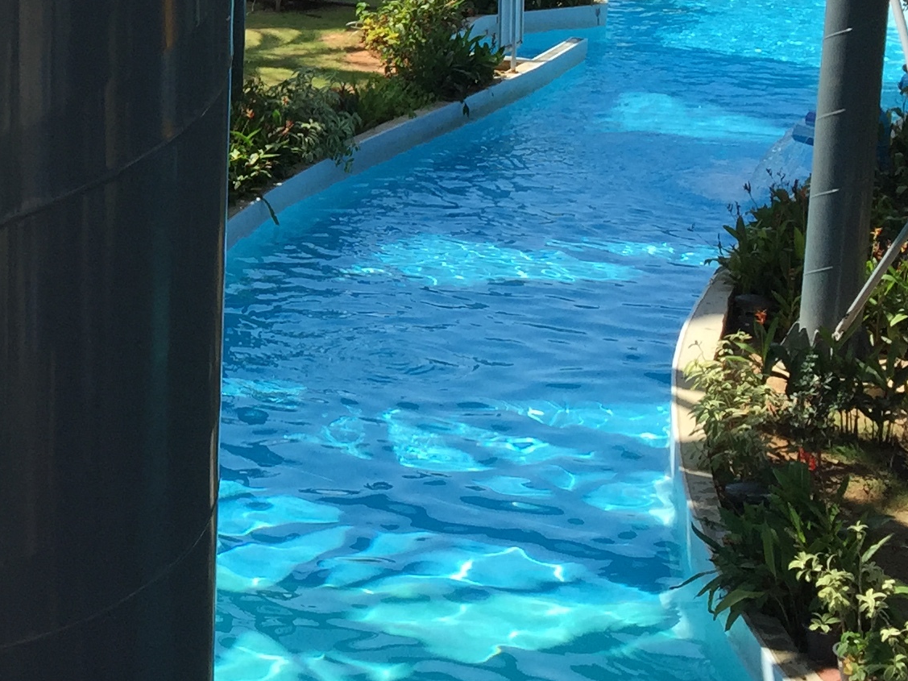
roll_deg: -1.0
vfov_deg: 17.3
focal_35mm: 84
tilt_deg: -11.4
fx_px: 2203
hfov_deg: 21.8
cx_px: -143
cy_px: 76
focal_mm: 4.15
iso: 32
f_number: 2.2
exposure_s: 1/1130
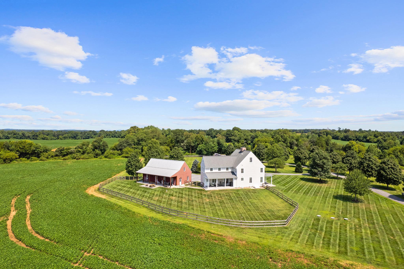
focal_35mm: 22
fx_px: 247
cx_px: 202
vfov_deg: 57.2
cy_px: 134
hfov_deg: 78.6
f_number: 2.8
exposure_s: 1/2500
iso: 100
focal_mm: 8.38
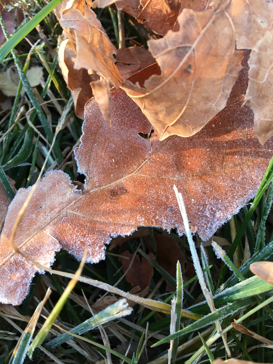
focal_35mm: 29
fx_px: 305
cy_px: 182
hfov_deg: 48.2
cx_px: 136
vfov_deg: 61.7
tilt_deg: -77.3
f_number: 2.2
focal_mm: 4.15
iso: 25
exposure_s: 1/30
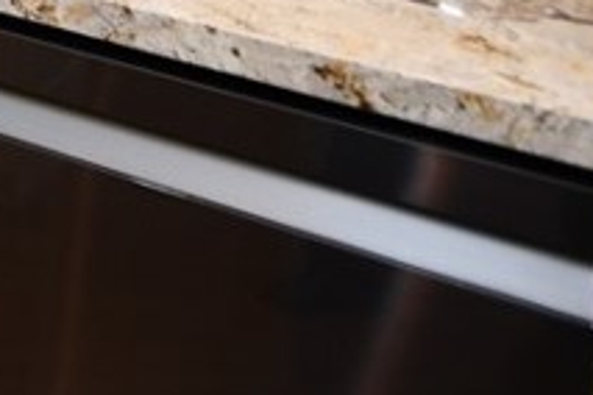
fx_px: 1186
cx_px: -621
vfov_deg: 16.5
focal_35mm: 72
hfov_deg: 18.0
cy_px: -268
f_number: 4
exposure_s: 1/60
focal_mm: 10
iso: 400
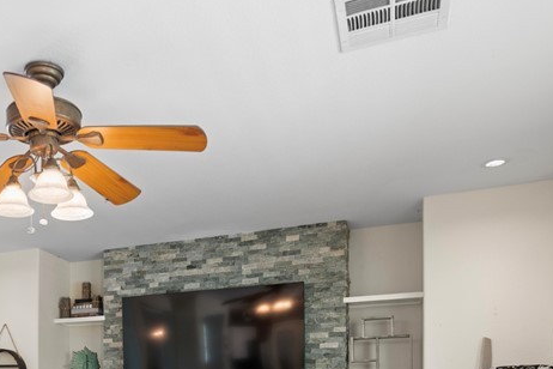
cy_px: 407
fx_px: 614
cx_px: 87
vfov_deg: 30.0
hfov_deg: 45.3
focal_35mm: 40
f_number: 4.5
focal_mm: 17
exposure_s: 1/30
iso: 400
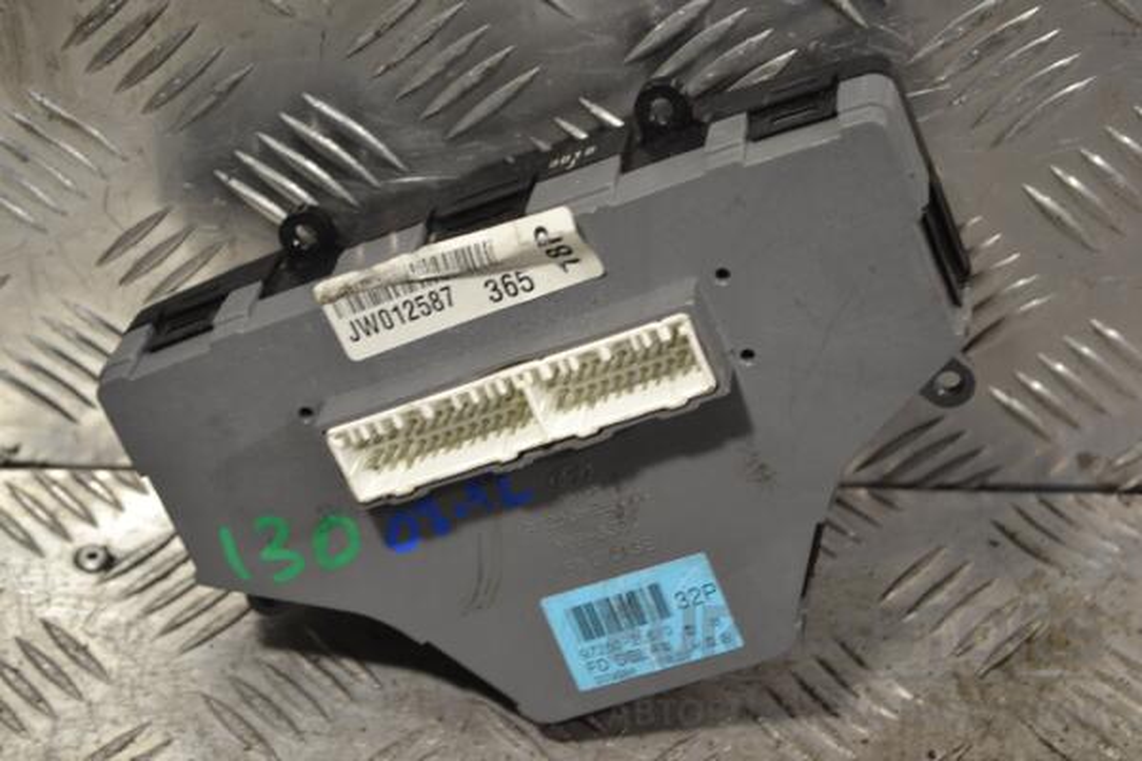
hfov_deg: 24.6
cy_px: 380
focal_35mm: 82
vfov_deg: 16.6
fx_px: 2617
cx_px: 571
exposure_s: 1/60
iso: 450
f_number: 5.6
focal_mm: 55
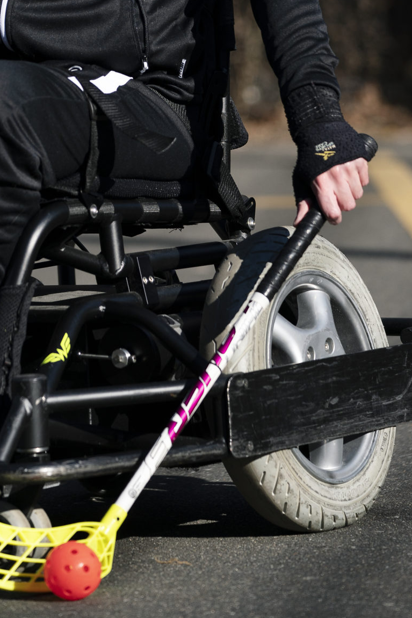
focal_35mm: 287
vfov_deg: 7.2
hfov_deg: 4.8
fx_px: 4928
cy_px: -3
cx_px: 57
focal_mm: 129
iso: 100
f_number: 2.8
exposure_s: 1/3200
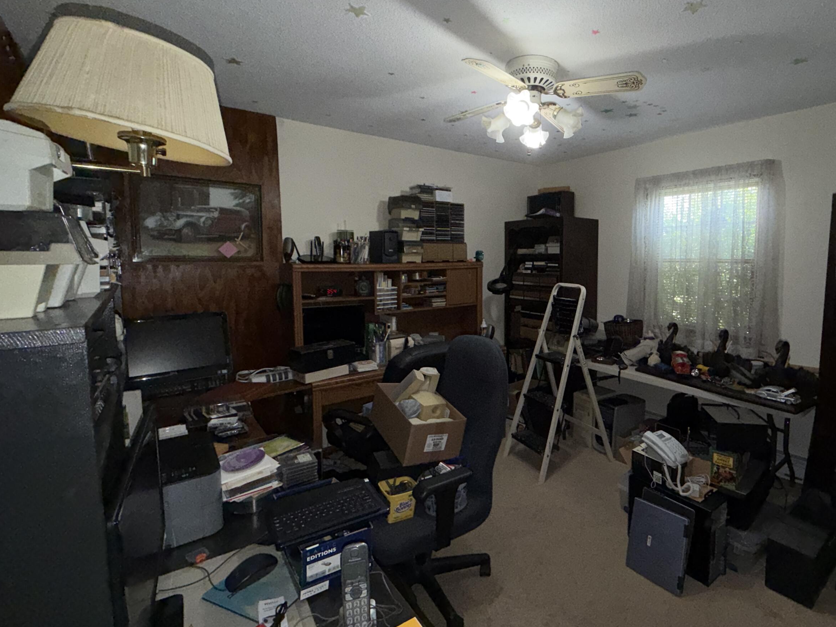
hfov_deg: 86.5
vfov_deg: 71.5
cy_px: 291
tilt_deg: -5.3
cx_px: 507
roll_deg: +0.4
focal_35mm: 18
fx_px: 435
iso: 160
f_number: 2.2
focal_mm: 2.22
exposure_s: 1/60
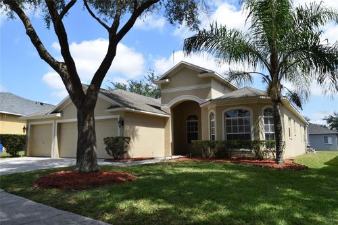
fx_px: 253
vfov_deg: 47.9
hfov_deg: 67.4
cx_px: 169
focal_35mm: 27
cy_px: 112
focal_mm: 18
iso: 200
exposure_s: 1/160
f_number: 11
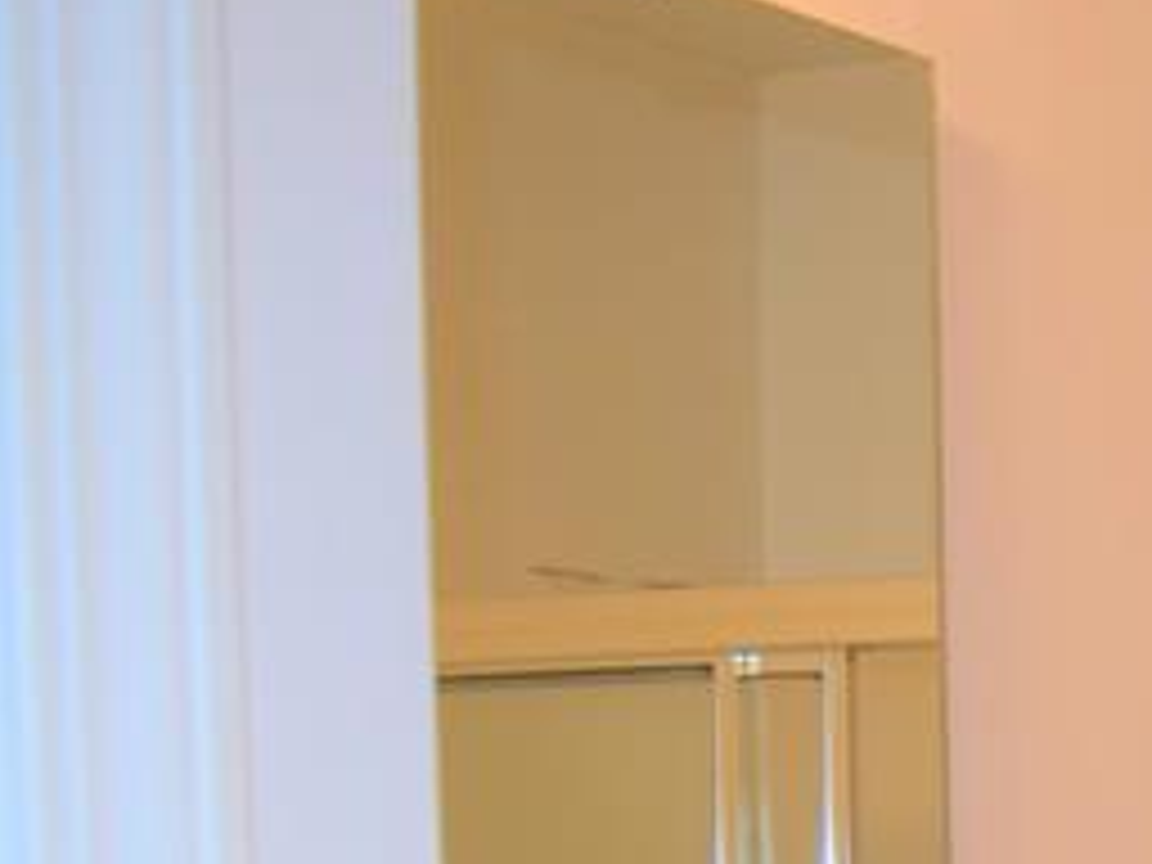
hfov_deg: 15.8
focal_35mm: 110
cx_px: 1926
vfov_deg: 12.6
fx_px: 3661
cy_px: 1426
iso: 400
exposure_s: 1/80
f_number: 3.5
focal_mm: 18
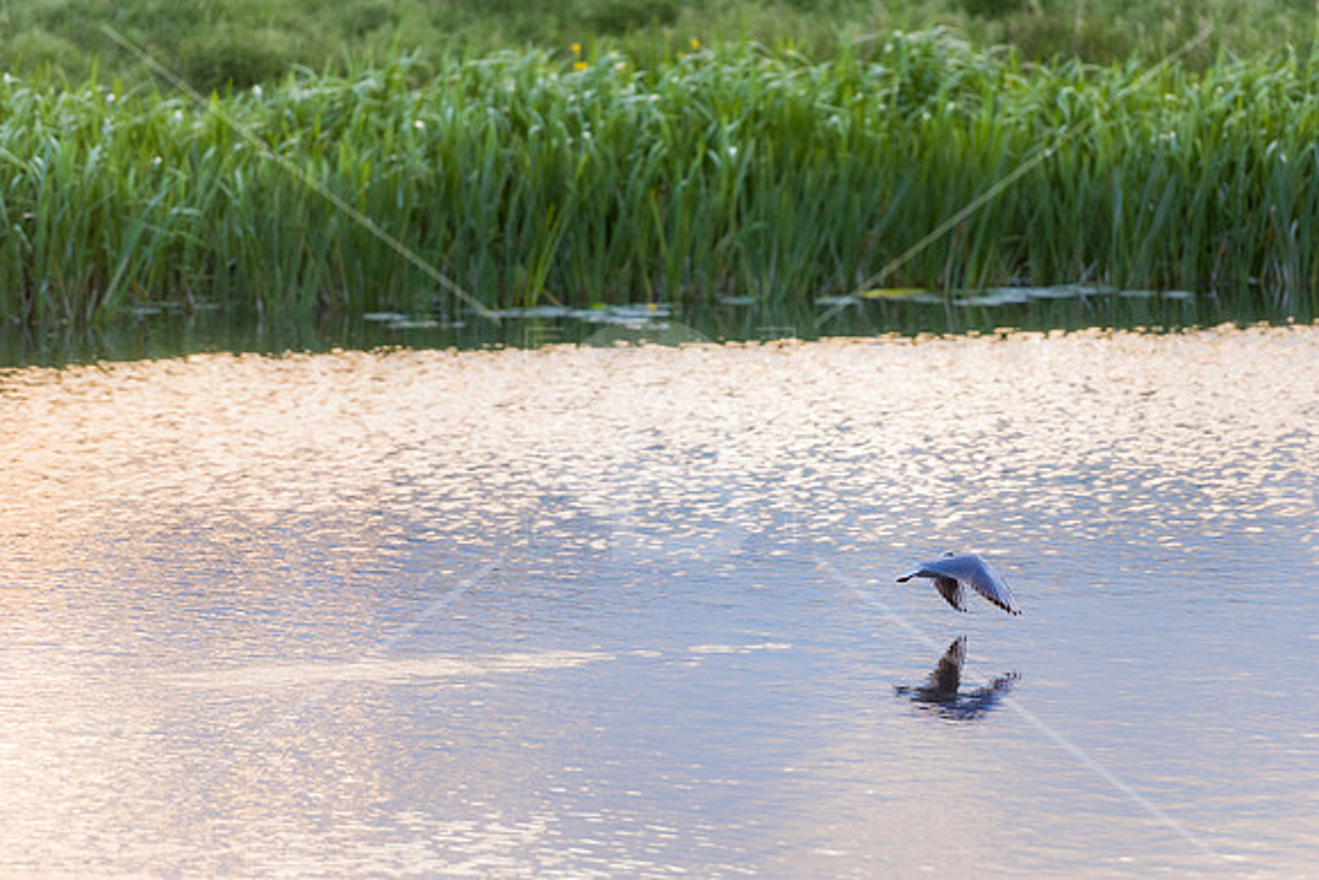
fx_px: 9158
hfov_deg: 8.2
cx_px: 771
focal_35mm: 250
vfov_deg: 5.5
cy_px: 477
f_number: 4
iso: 800
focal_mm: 200
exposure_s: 1/400
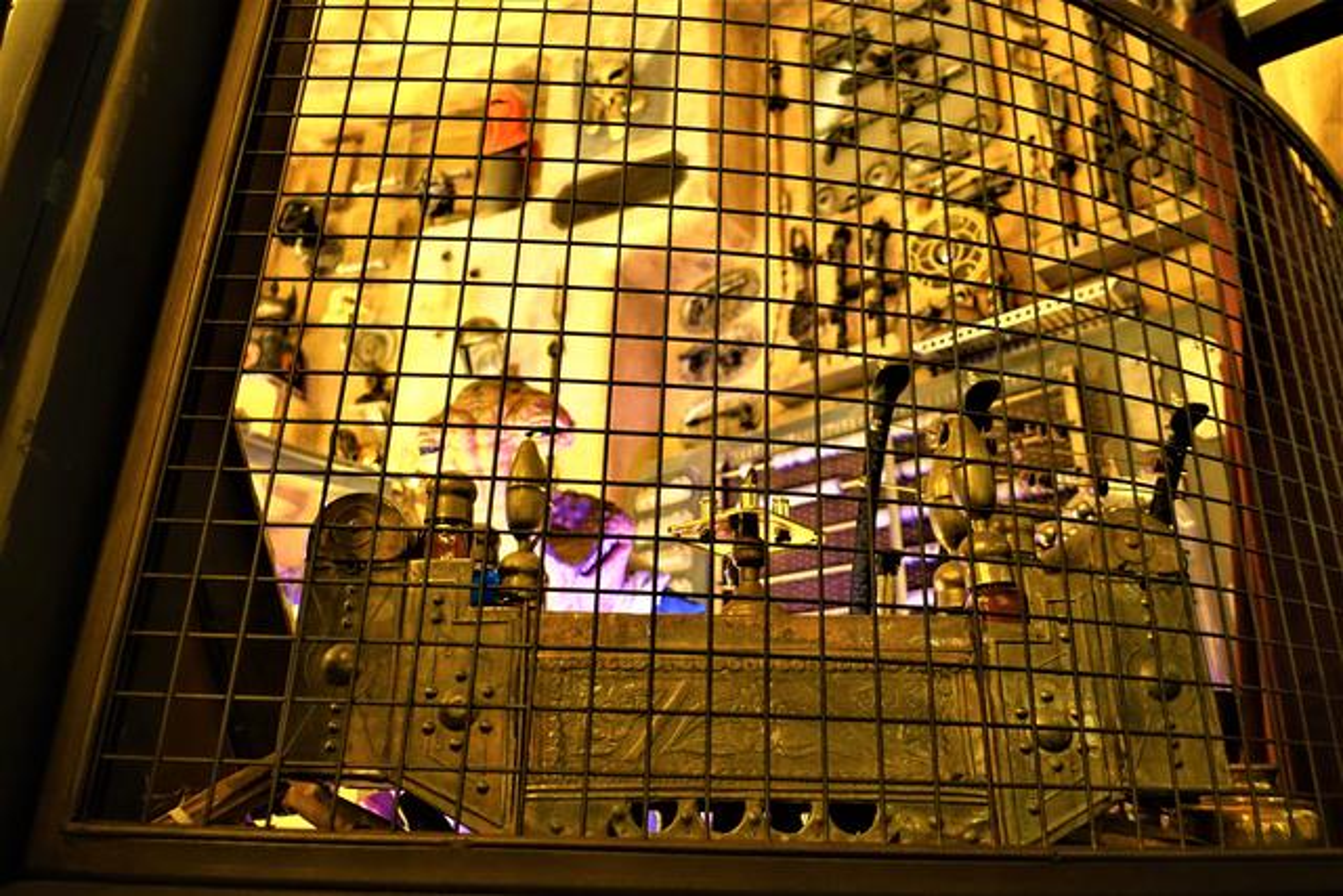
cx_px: 672
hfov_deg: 73.7
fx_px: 895
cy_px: 448
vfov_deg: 53.2
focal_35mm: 24
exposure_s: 1/8
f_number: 1.8
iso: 800
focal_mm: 8.8
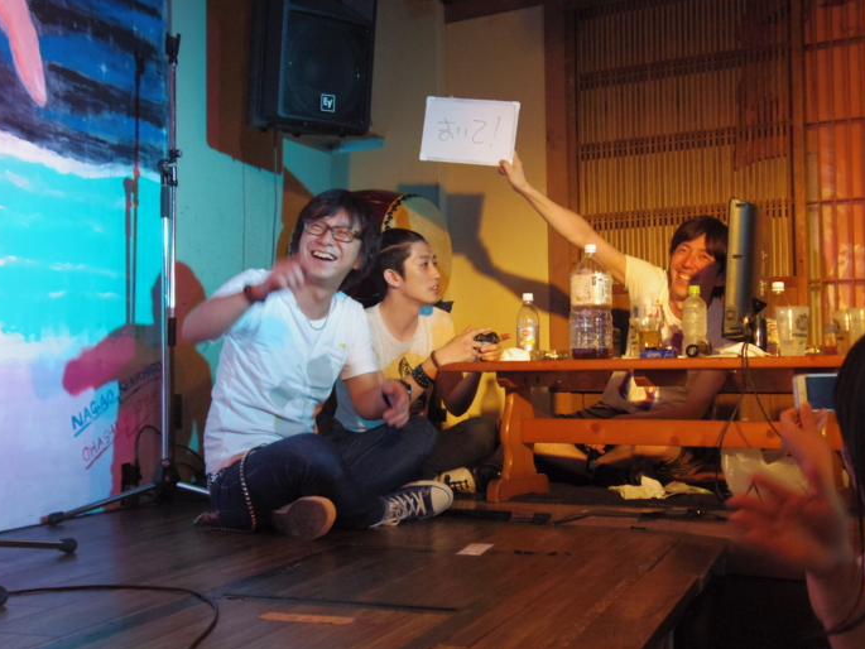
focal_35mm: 48
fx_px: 1200
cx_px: 431
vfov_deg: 30.3
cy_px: 321
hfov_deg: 39.7
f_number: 1.9
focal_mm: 8.5
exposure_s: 1/60
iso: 1000
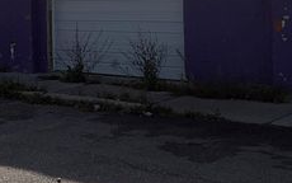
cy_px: -12
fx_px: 637
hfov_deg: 25.1
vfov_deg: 15.9
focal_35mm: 80
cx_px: 30
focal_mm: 5.96
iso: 50
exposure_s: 1/10101
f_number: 1.6
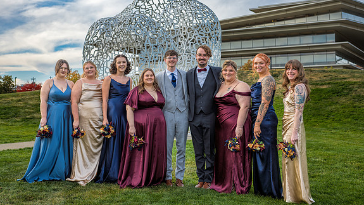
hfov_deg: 54.0
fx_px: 357
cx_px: 181
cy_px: 87
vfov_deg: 31.9
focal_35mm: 37
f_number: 4
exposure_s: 1/250
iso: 100
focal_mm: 35
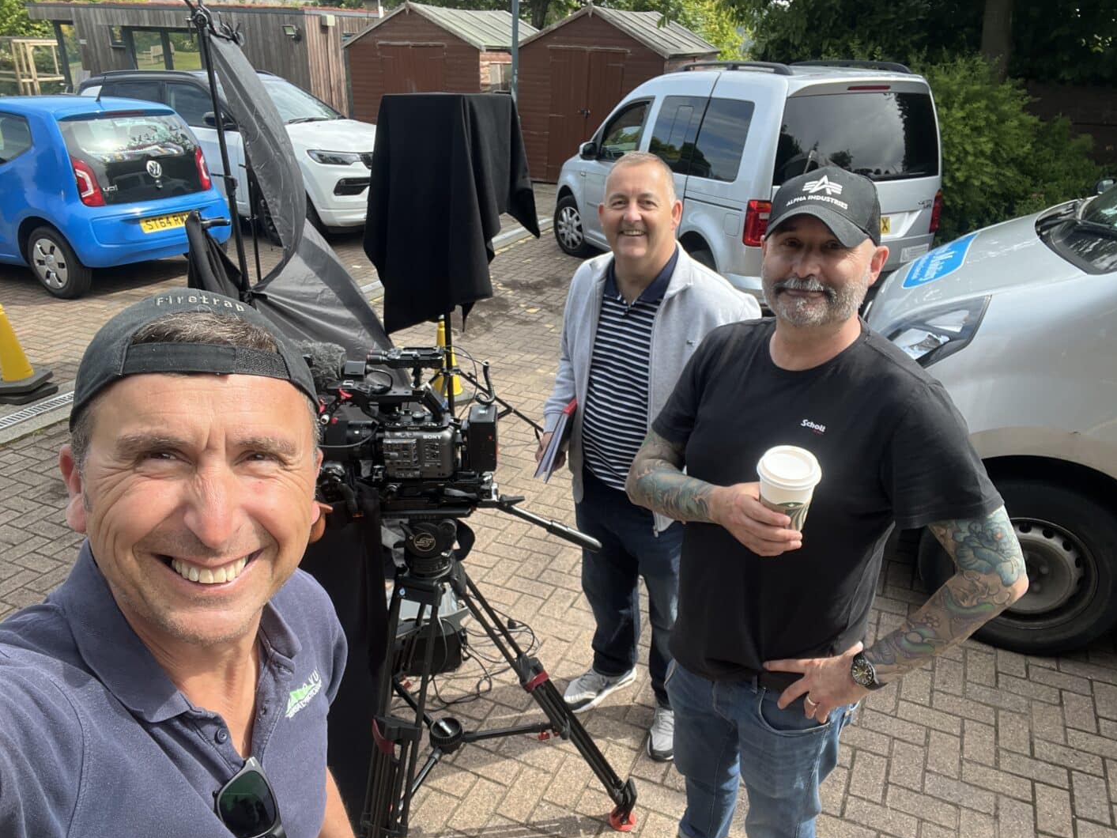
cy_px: 454
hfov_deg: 69.4
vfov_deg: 54.8
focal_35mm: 25
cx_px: 581
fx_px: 807
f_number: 2.2
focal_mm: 2.71
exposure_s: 1/368
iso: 32
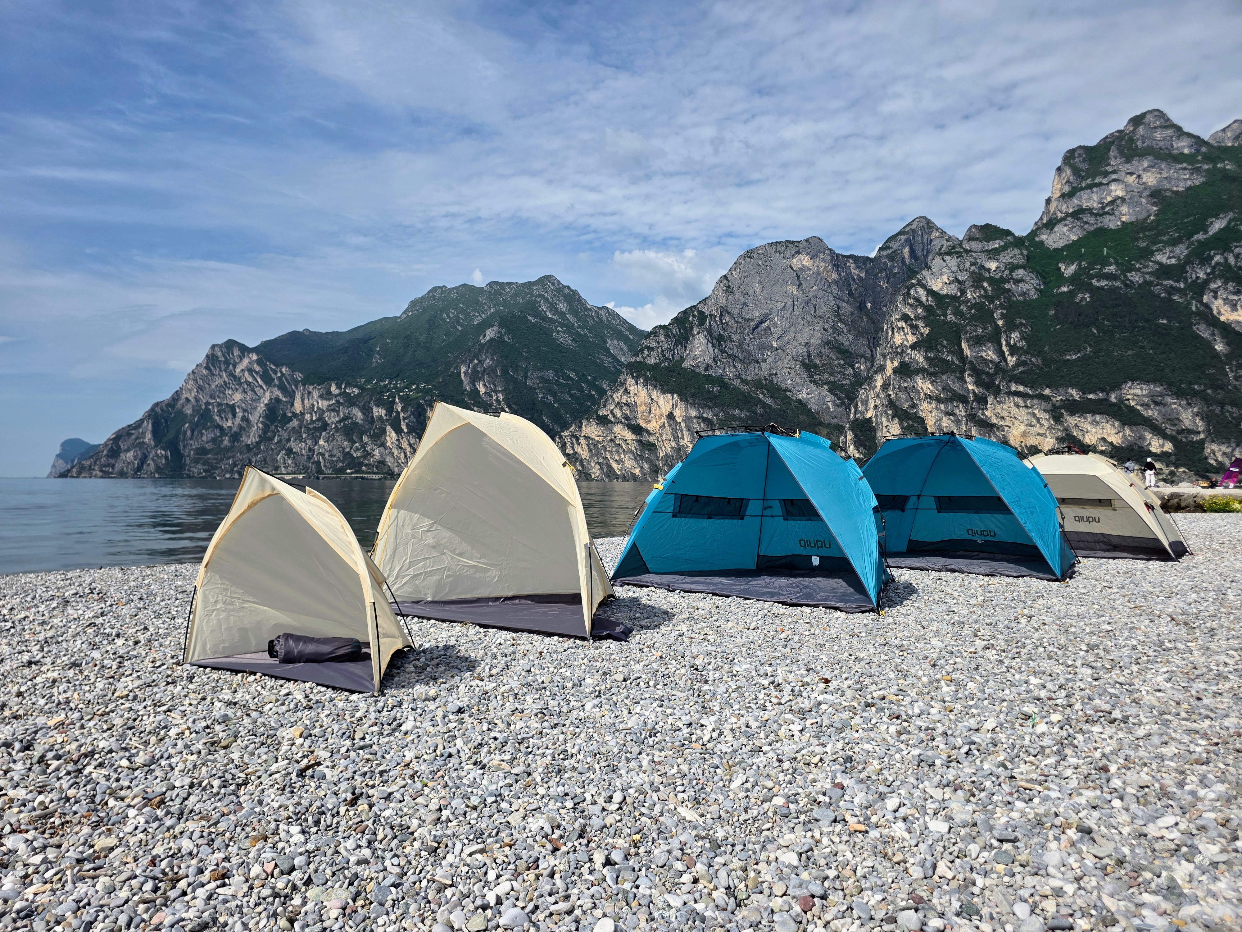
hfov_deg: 73.9
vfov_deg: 58.9
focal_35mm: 23
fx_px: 825
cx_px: 621
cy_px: 466
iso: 64
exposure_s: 1/7944
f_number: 1.7
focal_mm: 6.3
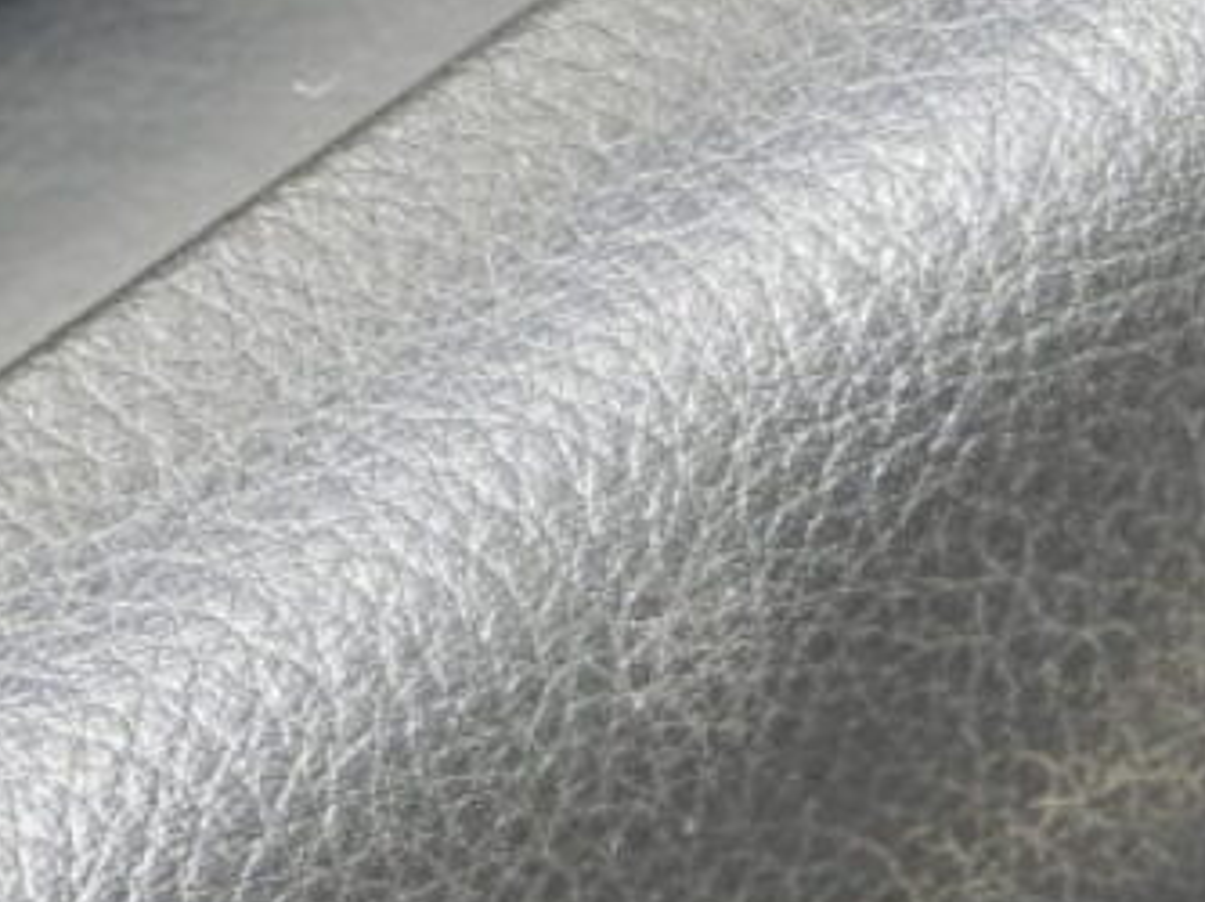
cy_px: -400
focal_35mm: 552
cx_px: -747
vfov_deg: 2.7
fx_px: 19202
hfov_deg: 3.6
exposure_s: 1/125
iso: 100
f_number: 4
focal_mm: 20.7
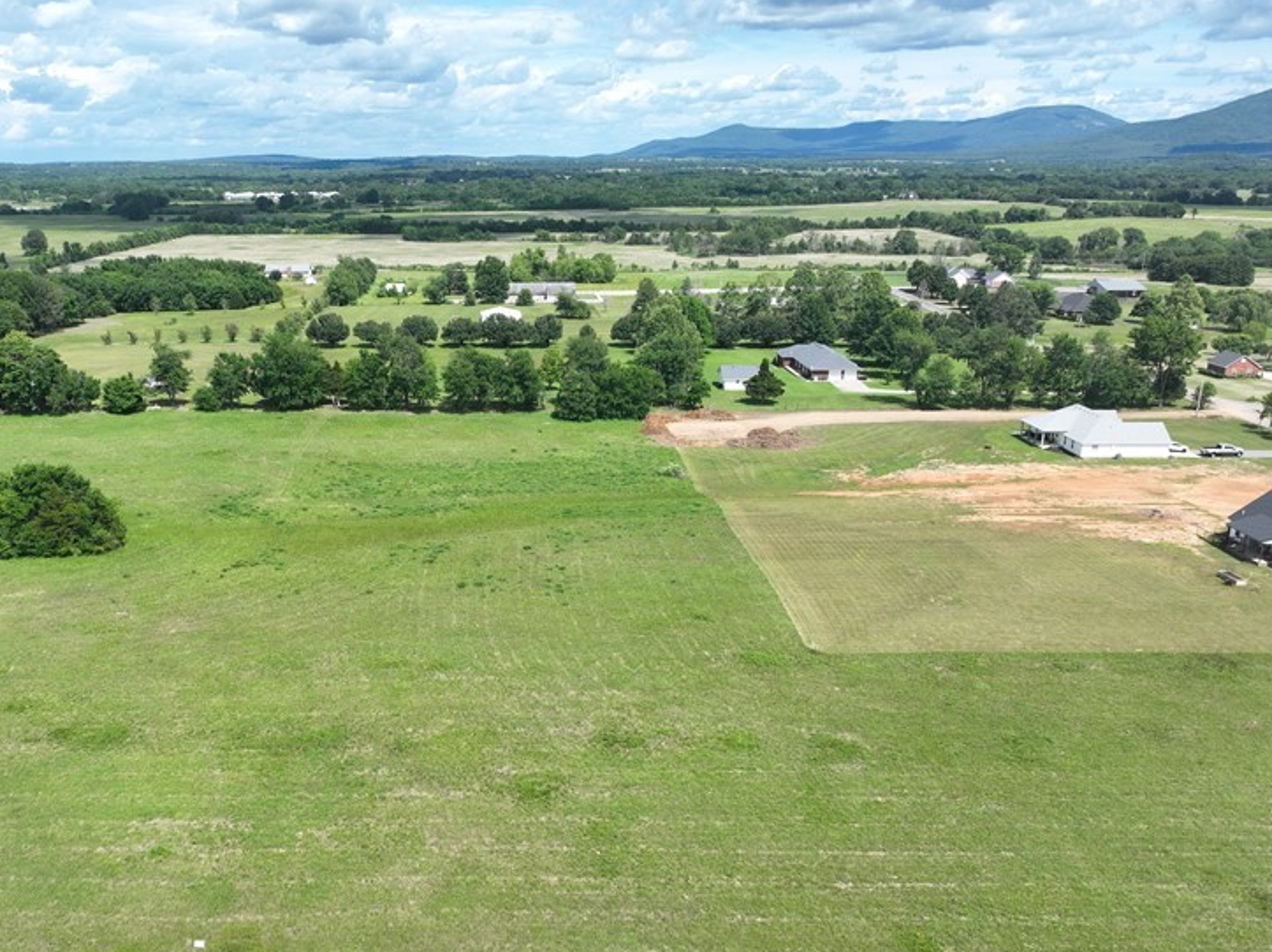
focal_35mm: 34
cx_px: 464
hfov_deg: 53.3
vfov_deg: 41.7
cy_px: 524
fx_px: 1248
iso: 110
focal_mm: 12.29
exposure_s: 1/1250
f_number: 2.8
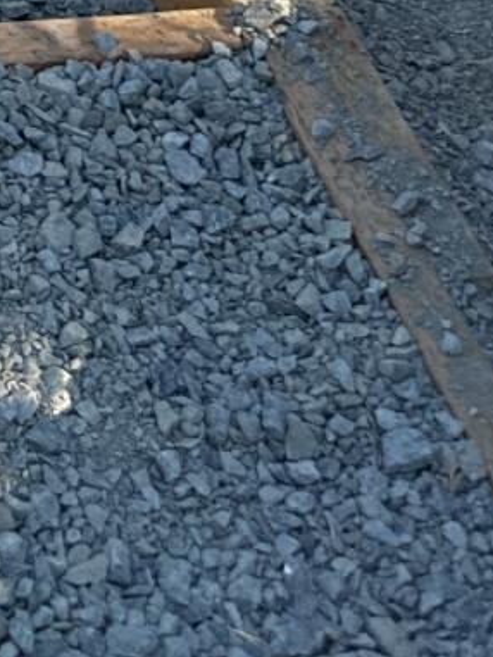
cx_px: -505
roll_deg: -0.9
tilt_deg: -26.5
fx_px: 2391
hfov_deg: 10.7
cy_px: -845
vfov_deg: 12.7
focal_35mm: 126
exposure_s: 1/527
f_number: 1.78
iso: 80
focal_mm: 6.86
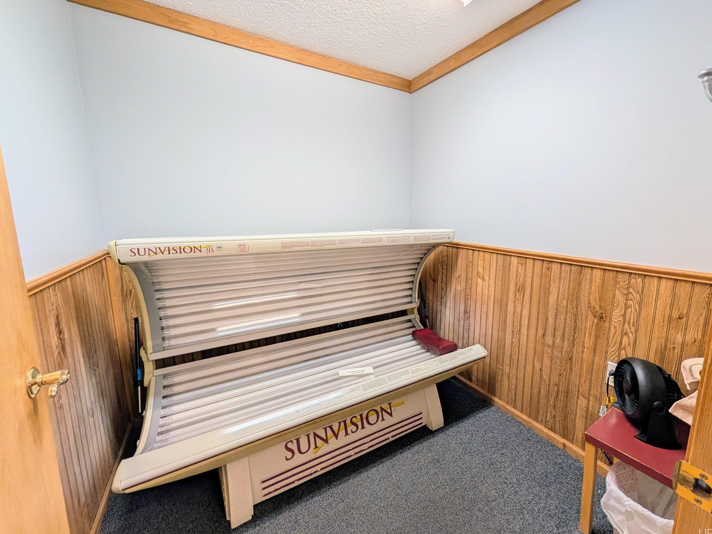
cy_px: 256
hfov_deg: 106.0
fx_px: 267
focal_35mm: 13
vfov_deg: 89.9
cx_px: 383
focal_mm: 2.02
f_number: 1.7
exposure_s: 1/40
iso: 46
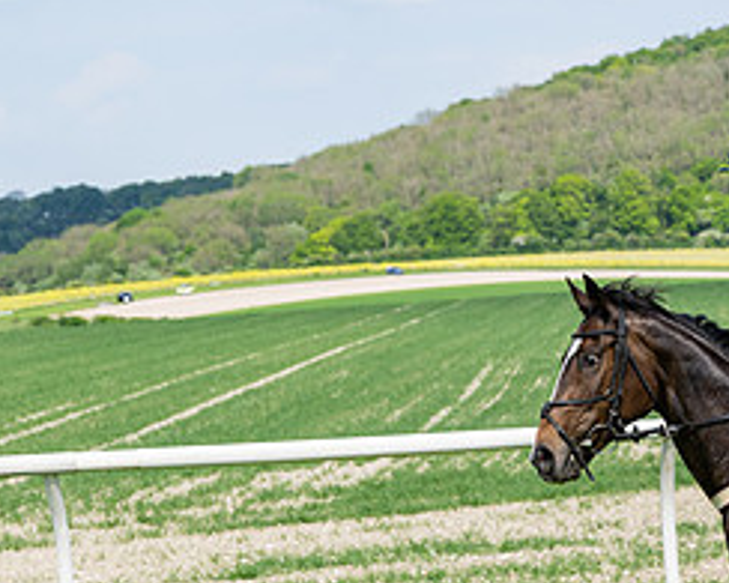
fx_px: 3925
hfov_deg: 10.5
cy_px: 541
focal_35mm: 182
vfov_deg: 8.5
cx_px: 811
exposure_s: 1/1250
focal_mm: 70
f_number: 5.6
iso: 200
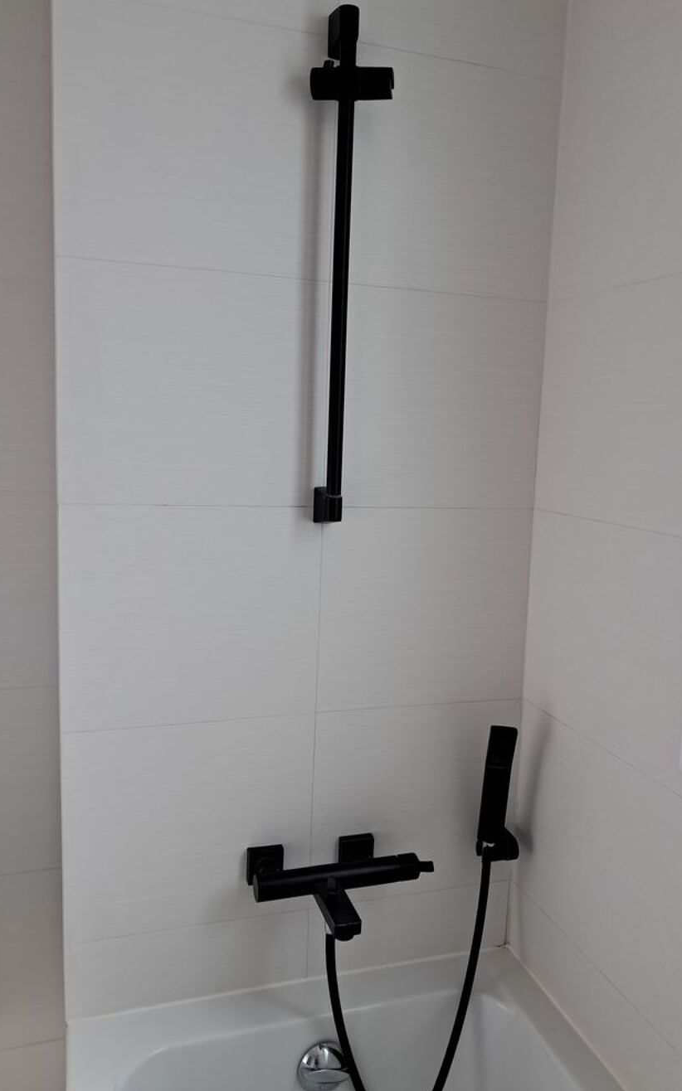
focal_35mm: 29
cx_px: 371
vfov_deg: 64.6
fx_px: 863
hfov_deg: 43.1
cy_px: 539
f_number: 1.8
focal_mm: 4
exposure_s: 1/100
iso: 50
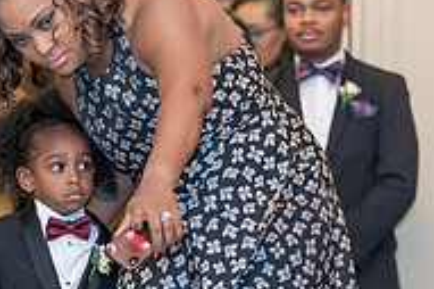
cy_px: 299
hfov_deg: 6.8
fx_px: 3626
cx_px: 57
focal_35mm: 301
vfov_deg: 4.5
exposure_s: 1/250
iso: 2000
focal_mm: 99
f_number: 2.8
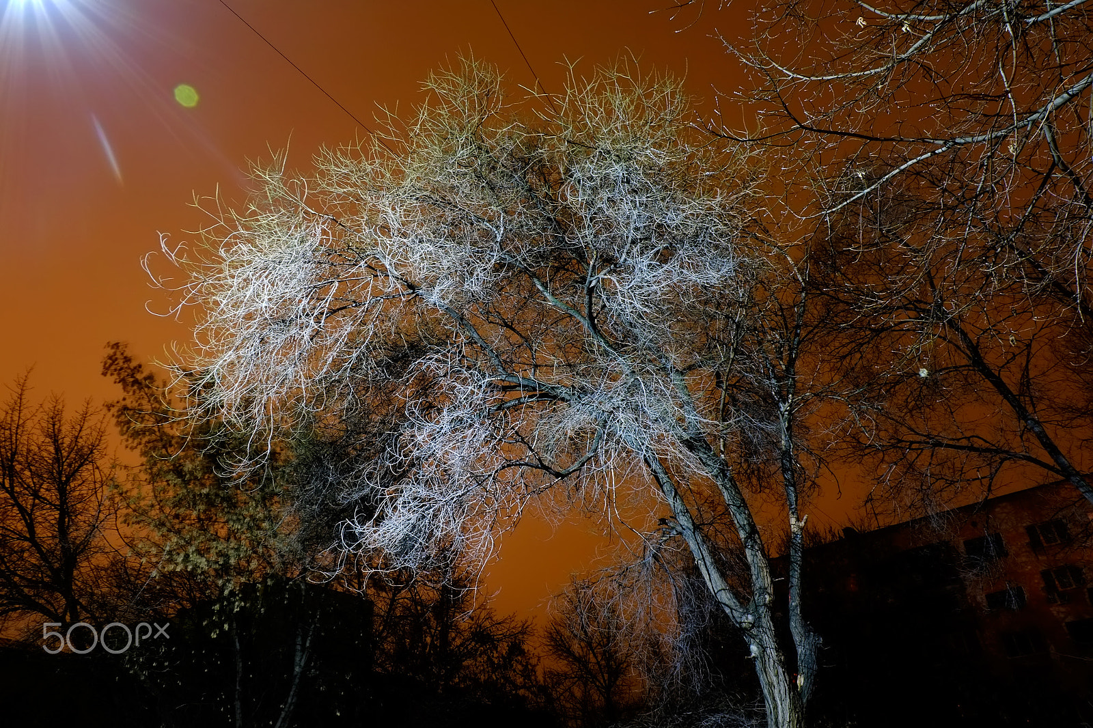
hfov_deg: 73.8
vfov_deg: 53.1
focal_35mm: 24
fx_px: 728
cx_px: 546
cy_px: 364
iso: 200
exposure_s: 25
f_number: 10
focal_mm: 16
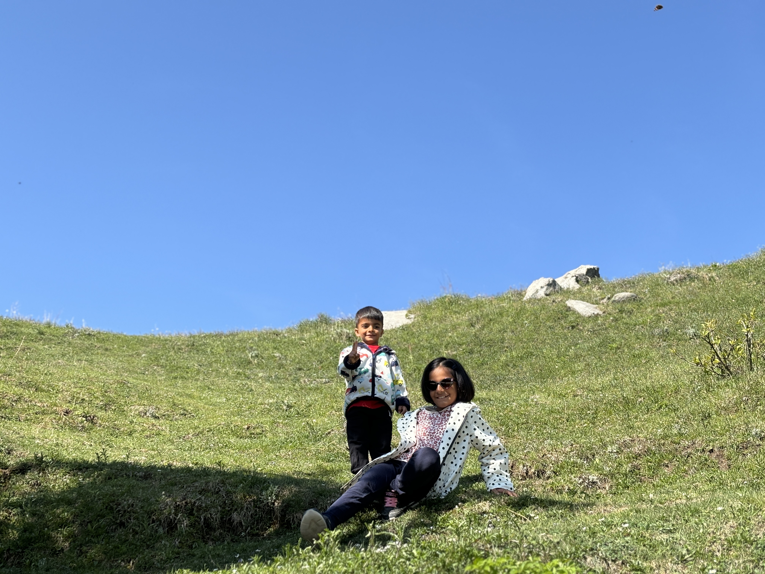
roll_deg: +1.1
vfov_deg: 28.0
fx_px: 1149
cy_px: 287
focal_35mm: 52
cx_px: 382
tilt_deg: +26.0
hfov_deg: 36.8
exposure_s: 1/1458
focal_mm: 5.96
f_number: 1.6
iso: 32
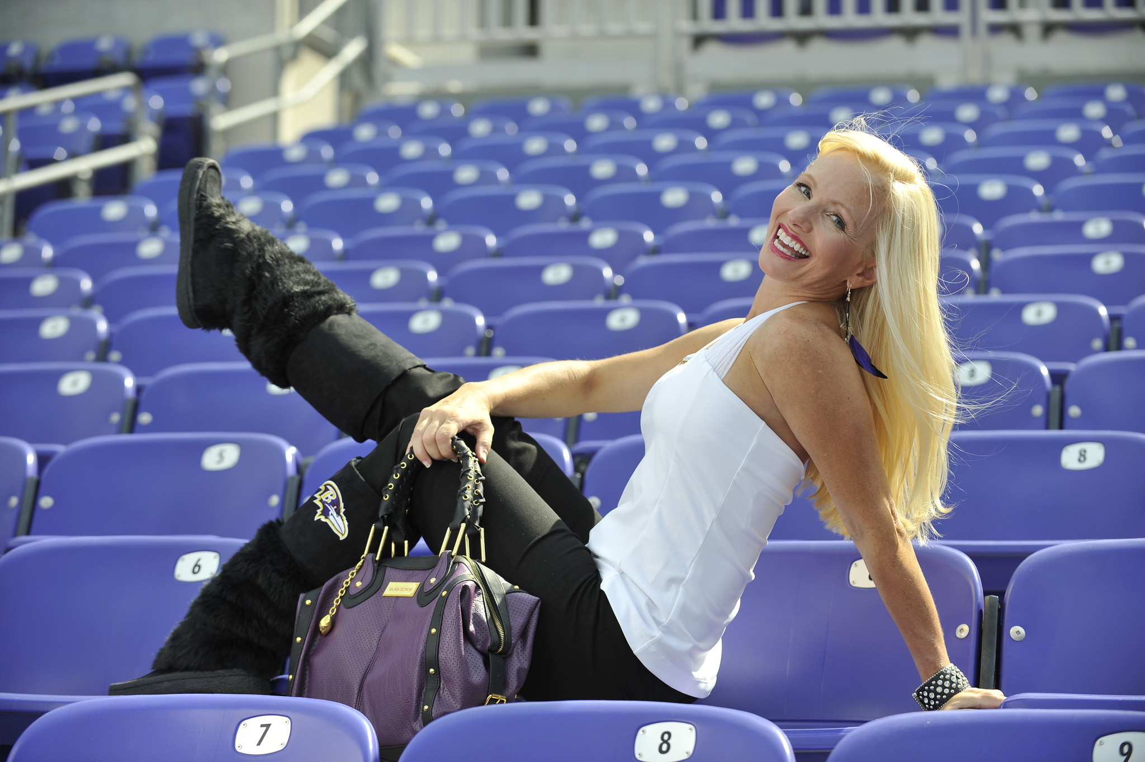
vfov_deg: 15.9
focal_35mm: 86
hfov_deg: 23.7
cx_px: 572
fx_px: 2734
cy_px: 381
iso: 200
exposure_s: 1/800
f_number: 3.2
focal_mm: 86
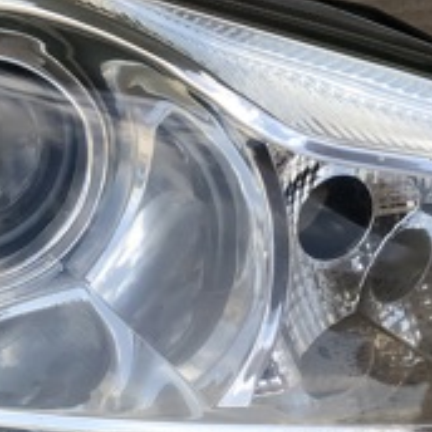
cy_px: 308
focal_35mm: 92
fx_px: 1299
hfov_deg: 18.9
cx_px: 183
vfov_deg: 18.8
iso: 20
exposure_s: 1/489
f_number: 1.8
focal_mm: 3.99
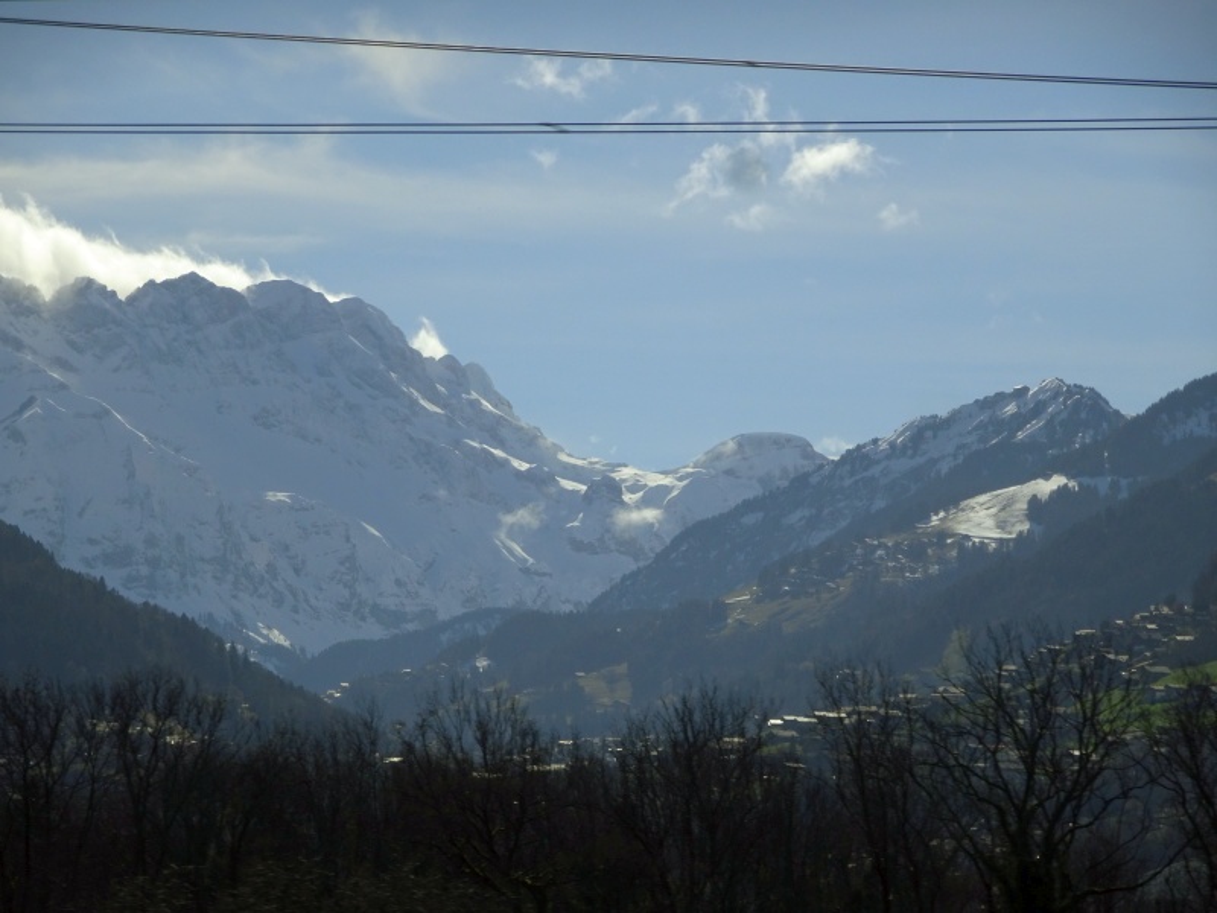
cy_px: 456
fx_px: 7031
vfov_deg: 7.4
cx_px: 608
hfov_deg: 9.9
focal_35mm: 200
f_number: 6.3
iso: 80
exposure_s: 1/200
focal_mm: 34.17
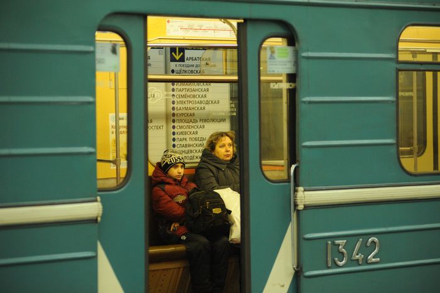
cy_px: 146
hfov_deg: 18.3
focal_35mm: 112
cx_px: 220
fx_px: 1368
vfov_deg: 12.2
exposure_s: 1/200
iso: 3200
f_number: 3.2
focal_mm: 112
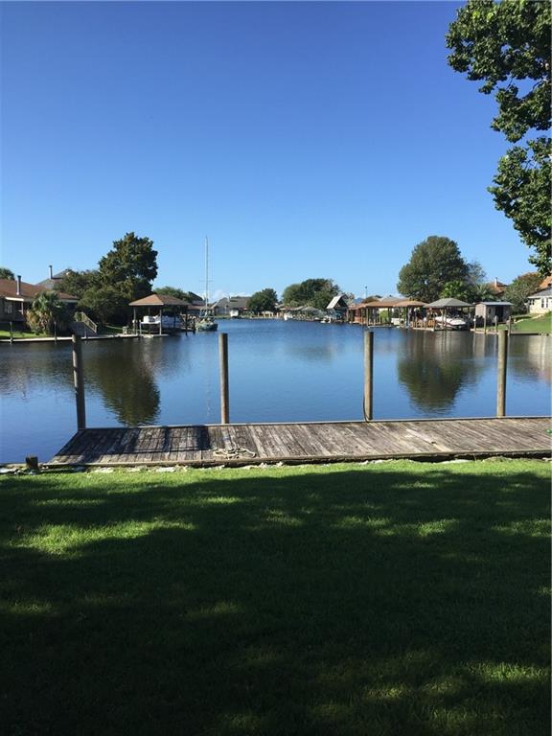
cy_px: 368
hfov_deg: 48.2
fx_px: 617
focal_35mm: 29
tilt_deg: -4.4
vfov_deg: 61.7
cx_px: 276
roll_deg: -0.1
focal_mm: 4.15
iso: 32
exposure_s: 1/1319
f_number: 2.2
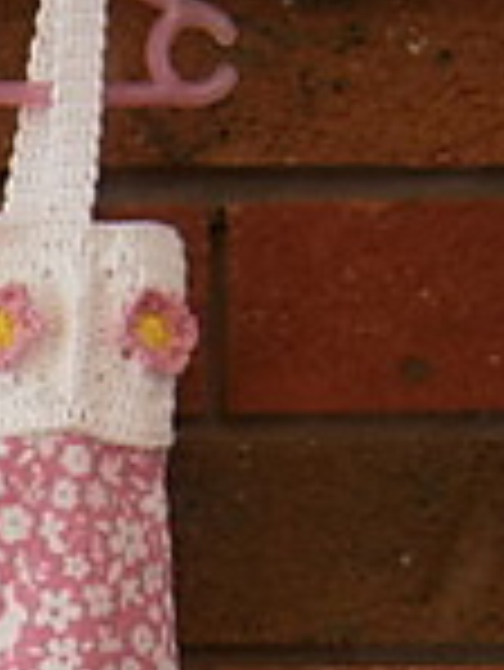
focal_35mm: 87
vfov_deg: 20.7
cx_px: -324
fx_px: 1687
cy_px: 839
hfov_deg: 15.3
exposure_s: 1/30
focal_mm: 4.7
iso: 80
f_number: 2.8
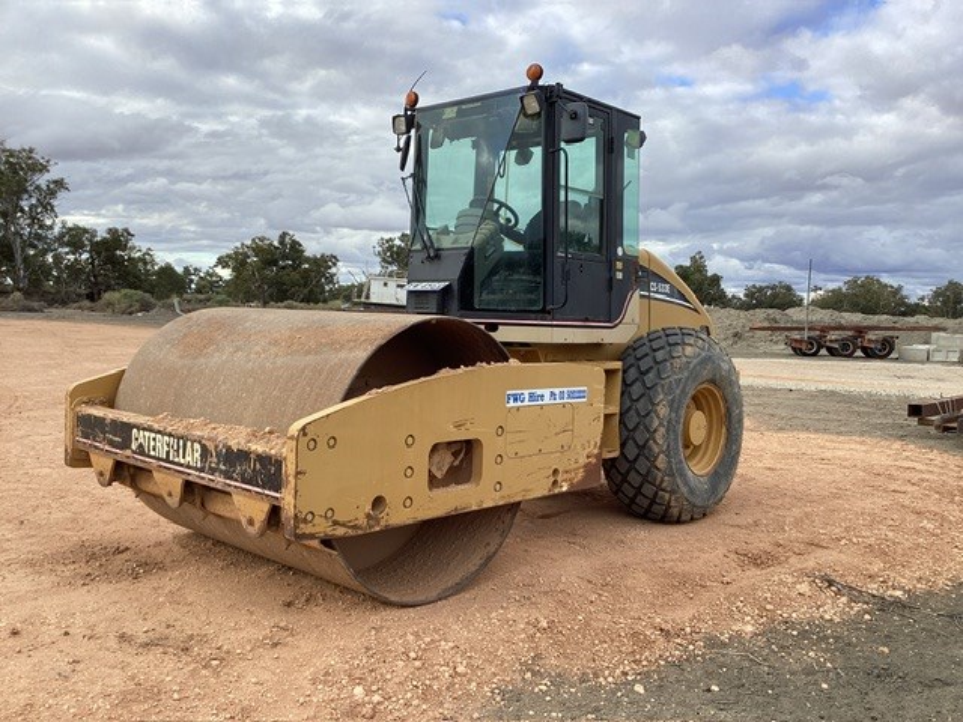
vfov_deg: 45.4
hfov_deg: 58.4
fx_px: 862
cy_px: 361
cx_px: 482
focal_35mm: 31
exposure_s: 1/318
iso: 25
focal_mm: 3.3
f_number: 2.4
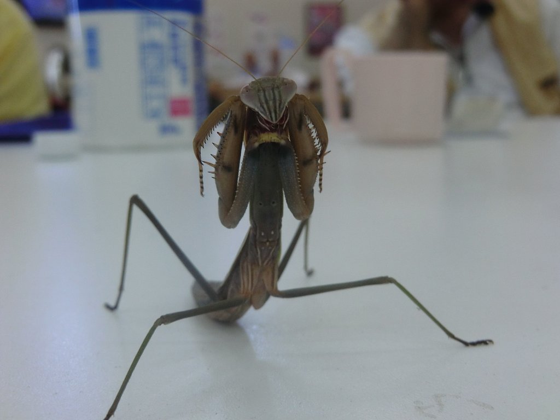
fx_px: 647
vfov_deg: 36.0
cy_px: 210
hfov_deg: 46.8
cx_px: 280
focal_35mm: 40
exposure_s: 1/60
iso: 160
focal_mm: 7.1
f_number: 3.8
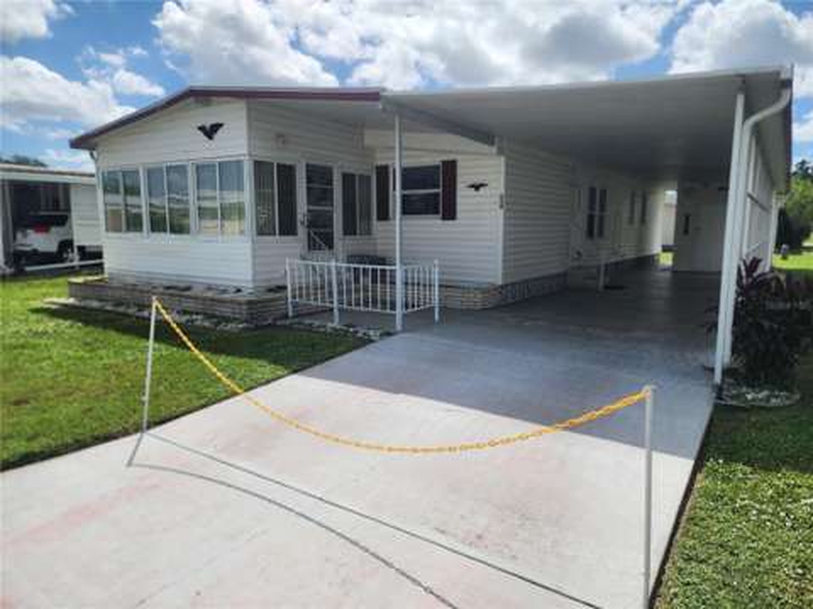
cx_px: 406
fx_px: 540
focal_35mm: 23
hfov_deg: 73.9
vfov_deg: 58.9
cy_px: 304
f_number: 1.8
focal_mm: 6.4
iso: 12
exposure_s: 1/2054
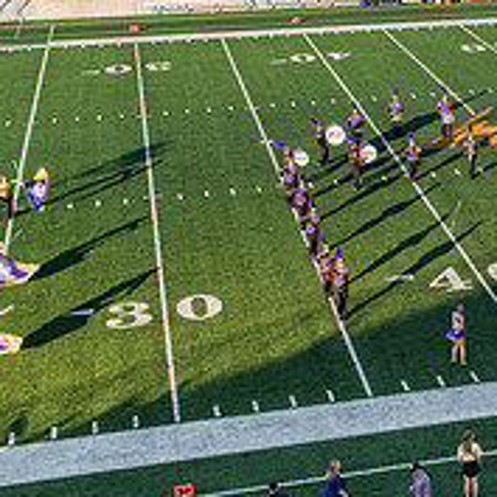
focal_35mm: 89
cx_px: 607
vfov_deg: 19.5
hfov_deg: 18.4
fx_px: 1446
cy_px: 243
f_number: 5.6
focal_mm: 32
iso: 320
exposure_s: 1/500
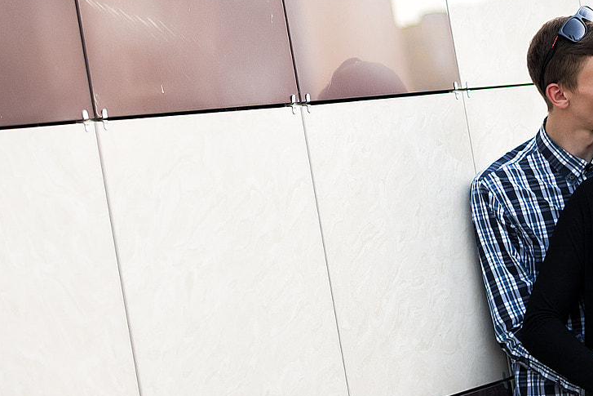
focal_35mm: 110
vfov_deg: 12.4
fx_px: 1812
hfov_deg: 18.5
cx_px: 206
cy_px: 137
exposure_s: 1/250
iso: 100
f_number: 1.8
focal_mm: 50
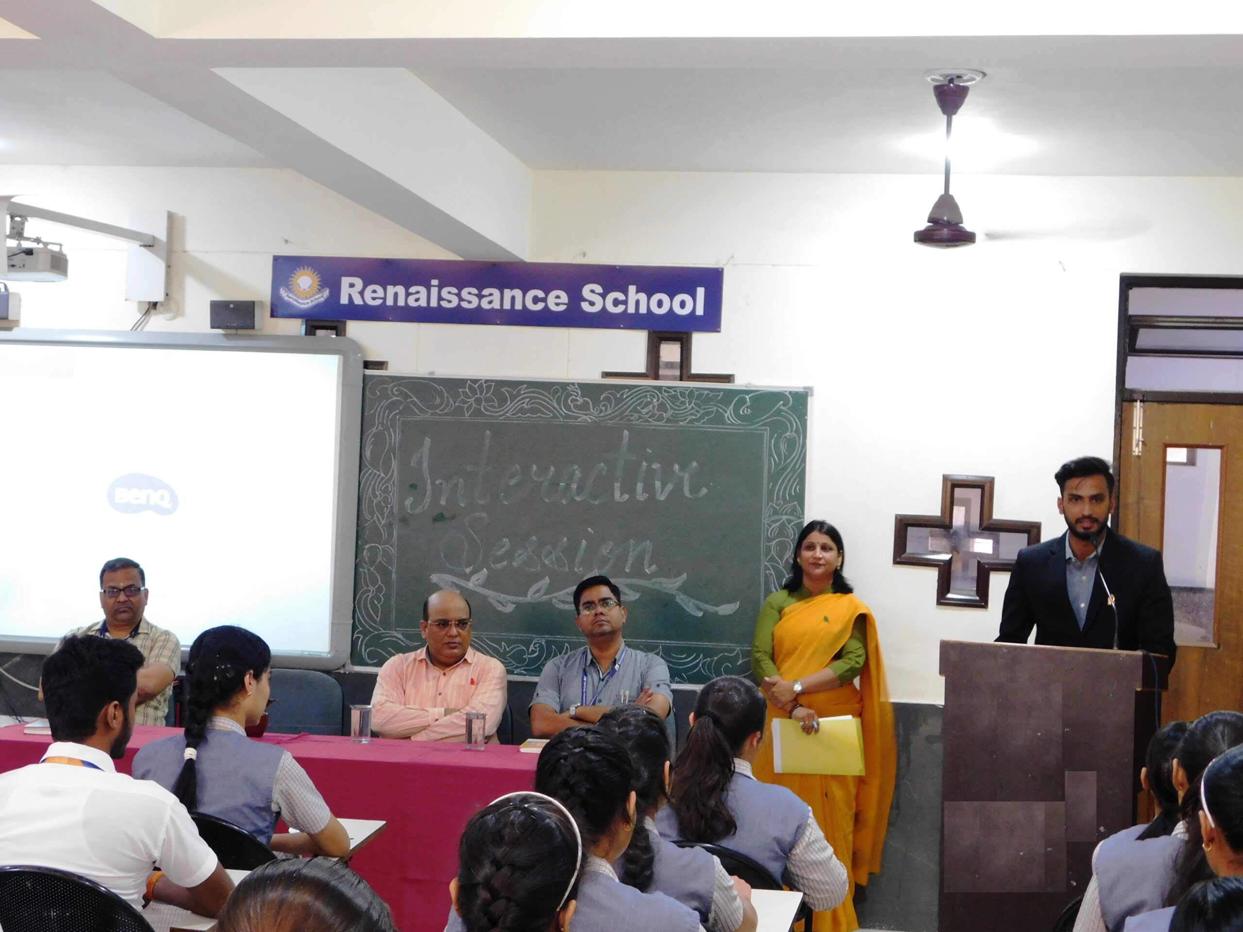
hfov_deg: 32.7
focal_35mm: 59
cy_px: 466
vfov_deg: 24.8
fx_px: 2119
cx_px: 622
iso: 400
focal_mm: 10.4
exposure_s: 1/10
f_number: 4
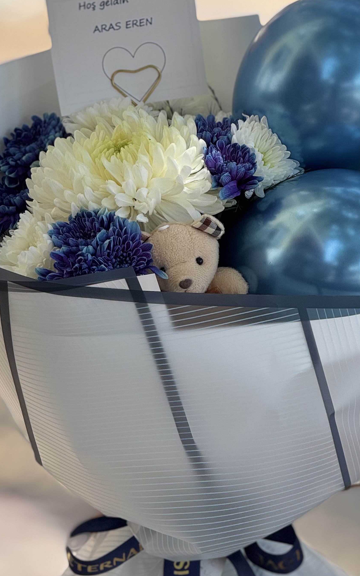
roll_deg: -1.3
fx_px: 2998
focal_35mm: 191
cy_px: 372
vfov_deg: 11.0
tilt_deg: -13.2
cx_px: 206
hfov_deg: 6.9
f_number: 2.8
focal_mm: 15.66
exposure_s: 1/572
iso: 50
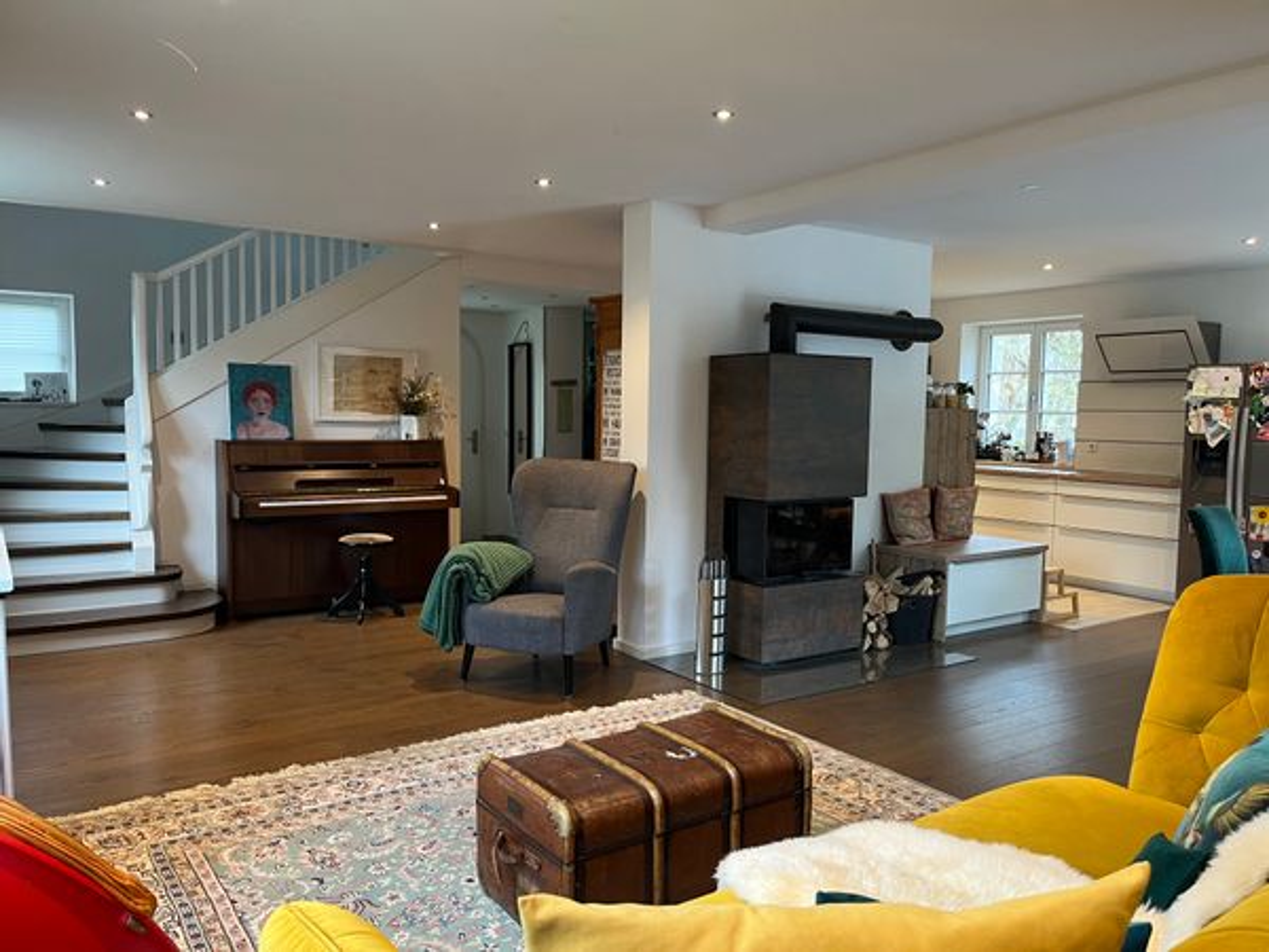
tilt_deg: -4.6
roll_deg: -1.1
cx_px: 634
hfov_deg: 67.3
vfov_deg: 53.1
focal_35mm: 26
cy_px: 476
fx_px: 953
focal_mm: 5.1
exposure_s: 1/50
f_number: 1.6
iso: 100
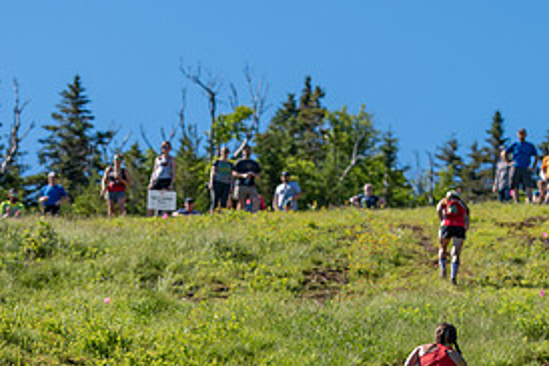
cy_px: 307
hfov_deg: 9.7
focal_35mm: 212
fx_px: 3235
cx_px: 295
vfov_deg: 6.5
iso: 100
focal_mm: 100
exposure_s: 1/1250
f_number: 3.5
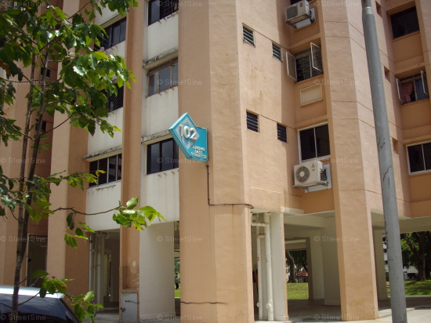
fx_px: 460
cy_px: 162
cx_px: 216
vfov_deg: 38.6
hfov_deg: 50.2
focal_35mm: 37
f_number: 5.6
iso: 80
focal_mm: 6.2
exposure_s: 1/320
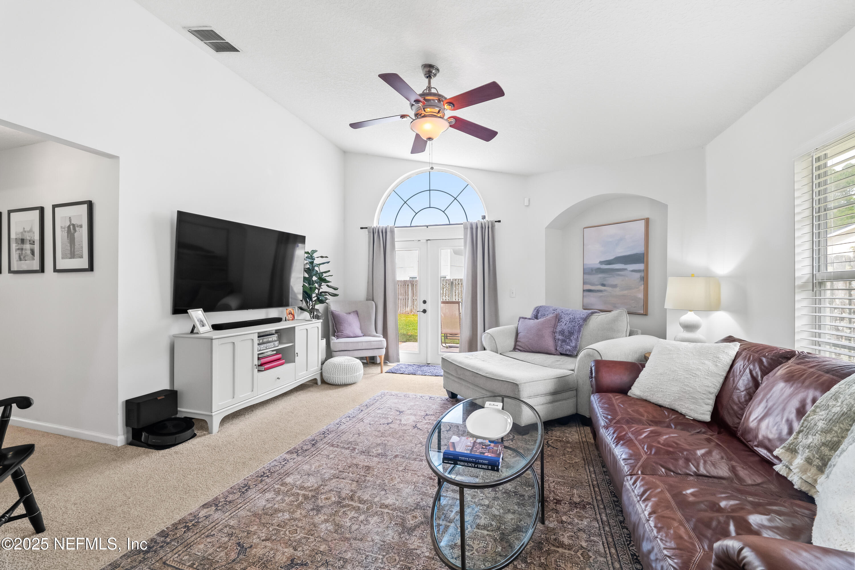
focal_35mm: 14
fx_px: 332
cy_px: 285
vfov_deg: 81.2
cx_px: 428
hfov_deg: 104.3
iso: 800
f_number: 9
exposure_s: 1/8
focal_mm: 14
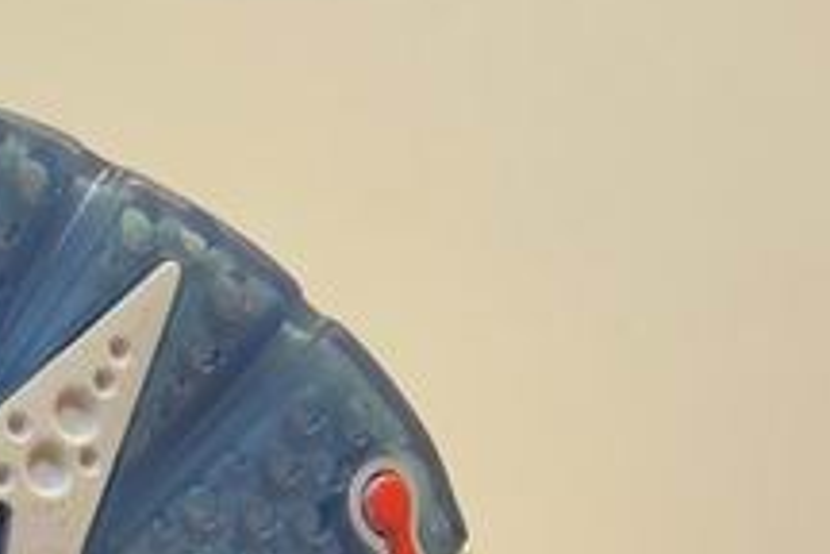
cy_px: 762
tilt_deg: -7.6
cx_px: -282
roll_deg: -2.8
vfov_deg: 14.3
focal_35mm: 91
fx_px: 2098
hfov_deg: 20.3
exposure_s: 1/33
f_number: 2.2
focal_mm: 4.15
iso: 125
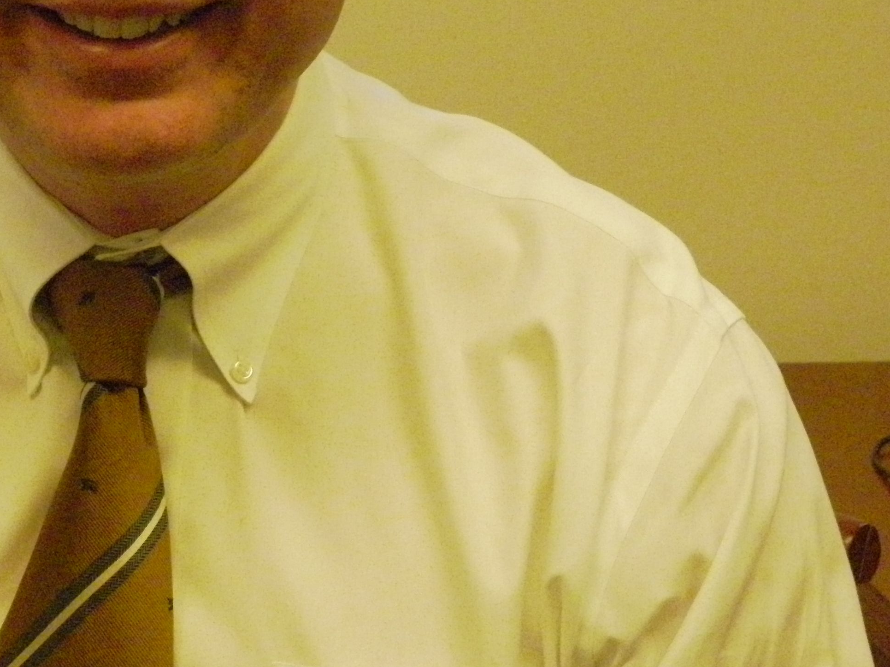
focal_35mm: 174
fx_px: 4473
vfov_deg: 8.5
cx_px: 72
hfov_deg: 11.3
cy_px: 82
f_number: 4
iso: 800
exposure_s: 1/100
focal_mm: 14.9
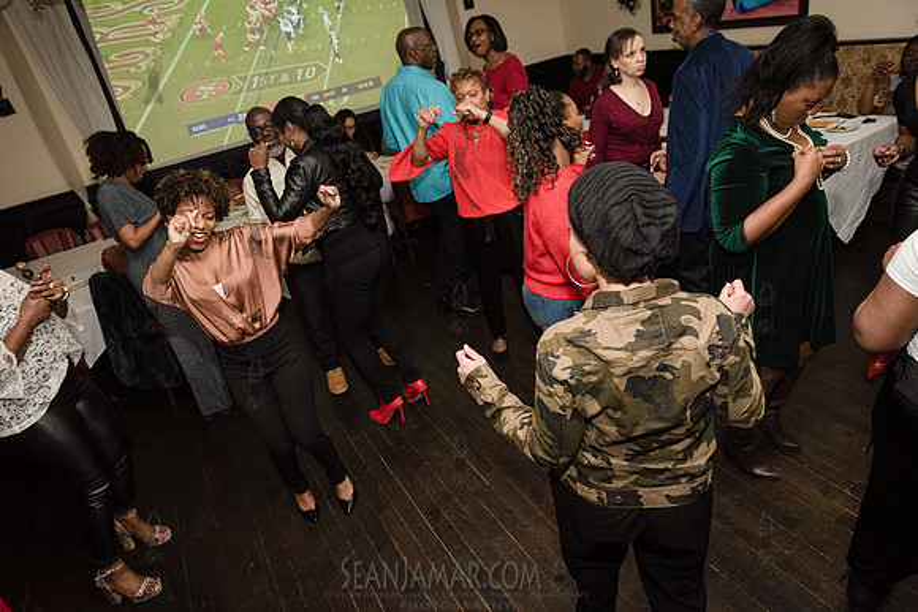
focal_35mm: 24
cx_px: 459
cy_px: 306
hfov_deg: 73.7
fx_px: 612
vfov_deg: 53.2
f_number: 4.5
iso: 2000
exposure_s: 1/250
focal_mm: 24
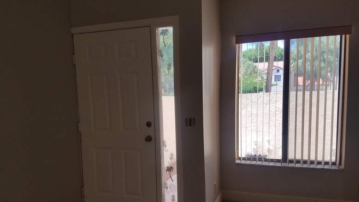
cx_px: 180
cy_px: 122
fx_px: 276
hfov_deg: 66.0
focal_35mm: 29
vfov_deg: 40.0
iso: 40
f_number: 1.7
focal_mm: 4.2
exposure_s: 1/370
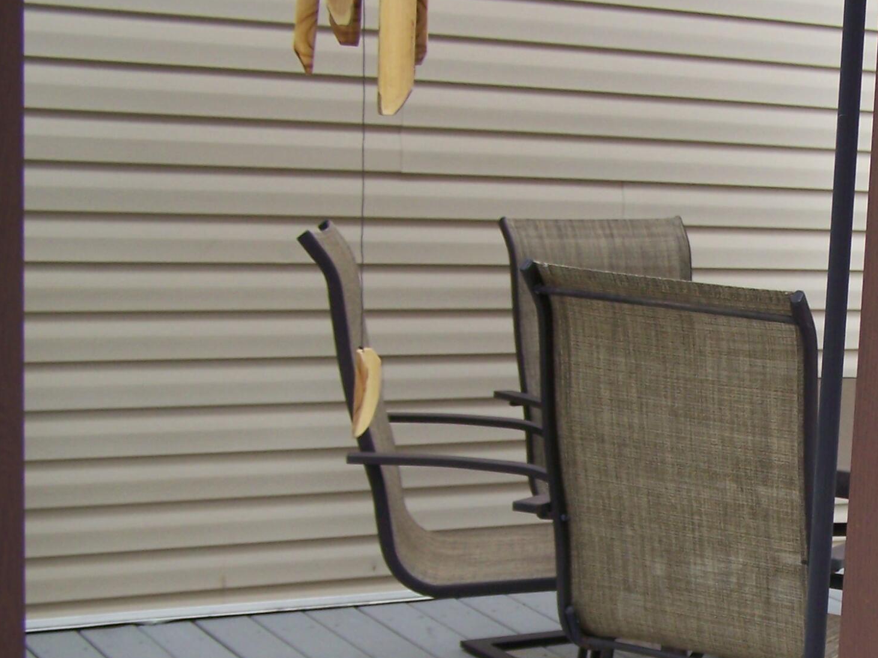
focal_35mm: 78
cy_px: 564
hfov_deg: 24.2
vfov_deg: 18.6
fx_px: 1978
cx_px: 822
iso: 64
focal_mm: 6.3
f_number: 2.8
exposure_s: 1/160
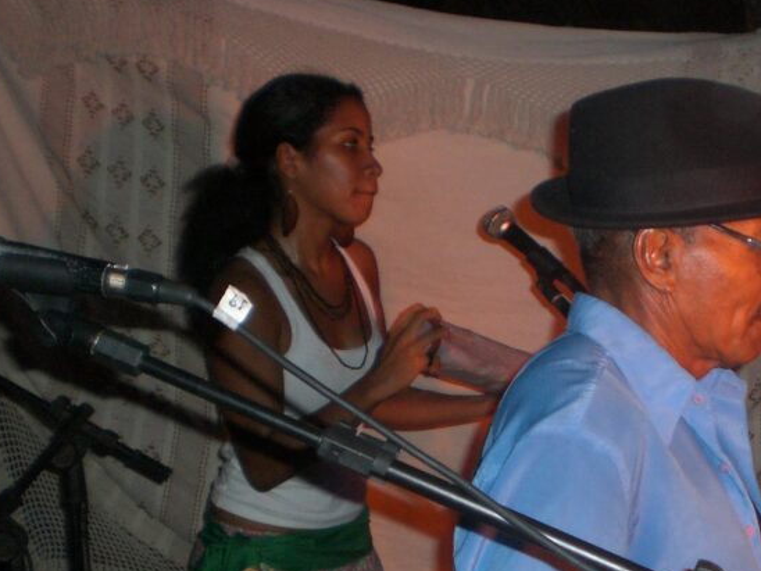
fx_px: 1561
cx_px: 674
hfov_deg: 26.5
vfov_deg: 20.4
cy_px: 479
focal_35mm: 71
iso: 200
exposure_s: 1/30
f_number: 3.1
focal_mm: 6.3
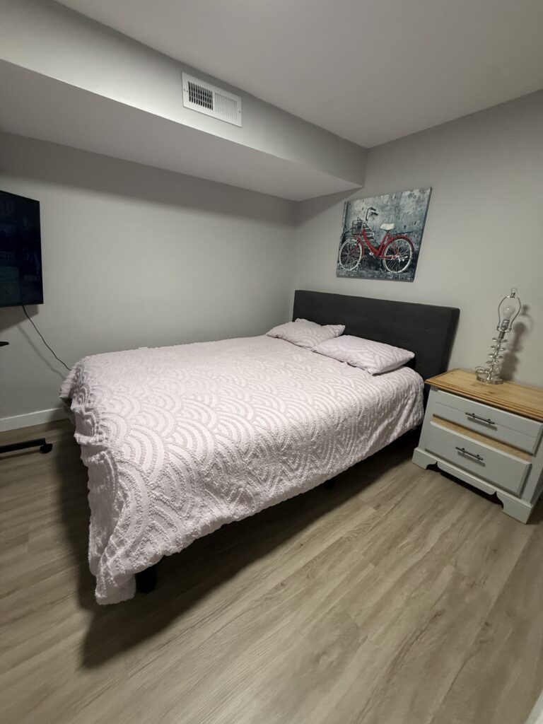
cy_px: 362
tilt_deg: -17.0
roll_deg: -2.2
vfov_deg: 102.1
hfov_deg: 85.7
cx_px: 272
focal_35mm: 14
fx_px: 293
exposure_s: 1/120
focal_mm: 2.22
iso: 320
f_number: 2.2
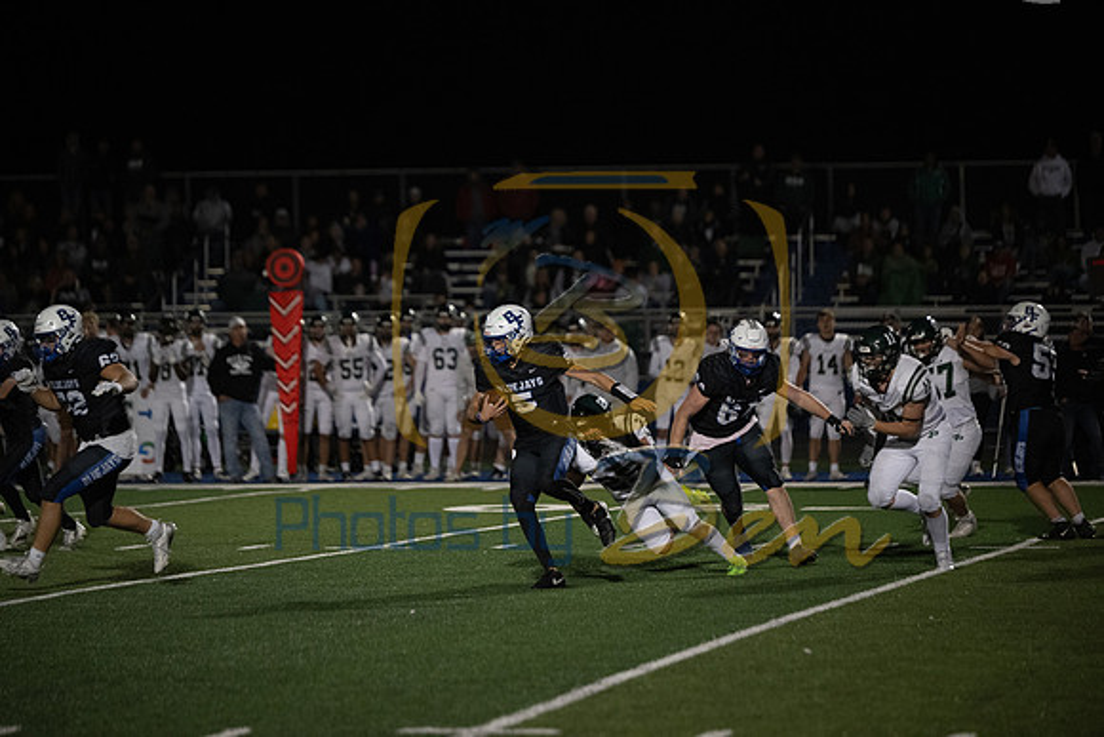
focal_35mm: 160
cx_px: 552
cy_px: 368
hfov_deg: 12.8
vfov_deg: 8.6
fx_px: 4908
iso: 5000
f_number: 2.8
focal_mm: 160
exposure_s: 1/1600
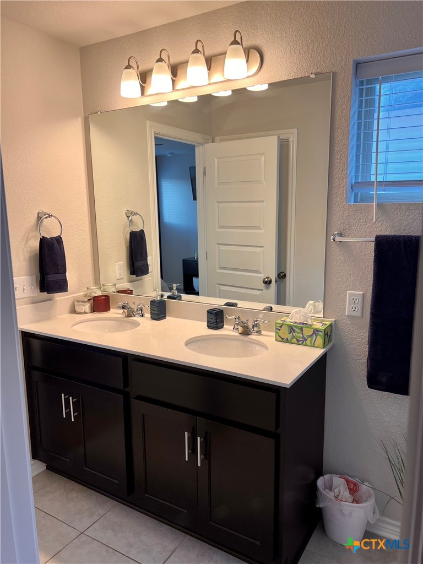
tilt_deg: -9.9
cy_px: 282
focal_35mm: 26
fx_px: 424
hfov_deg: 53.1
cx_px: 212
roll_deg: +0.9
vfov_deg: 67.3
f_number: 1.5
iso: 80
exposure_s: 1/120
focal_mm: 5.7
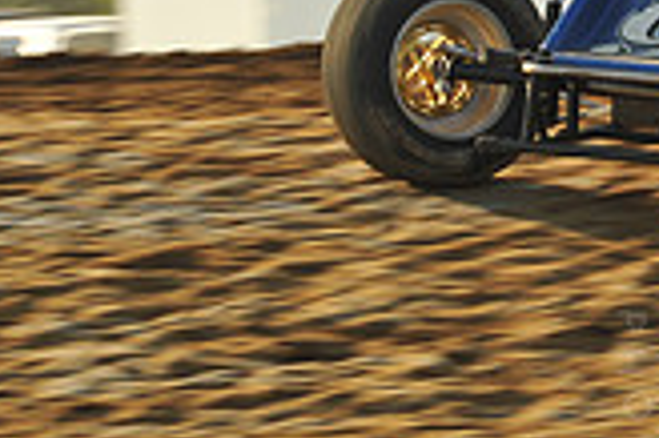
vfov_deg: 2.2
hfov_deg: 3.2
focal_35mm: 636
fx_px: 11631
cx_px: 856
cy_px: -24
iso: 400
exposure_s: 1/320
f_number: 9
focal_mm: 180
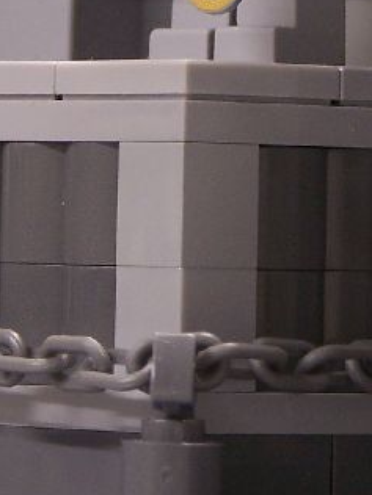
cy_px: -69
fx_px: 6448
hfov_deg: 3.3
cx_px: 198
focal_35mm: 450
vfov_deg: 4.4
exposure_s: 1/4
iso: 80
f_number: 3.2
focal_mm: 23.1
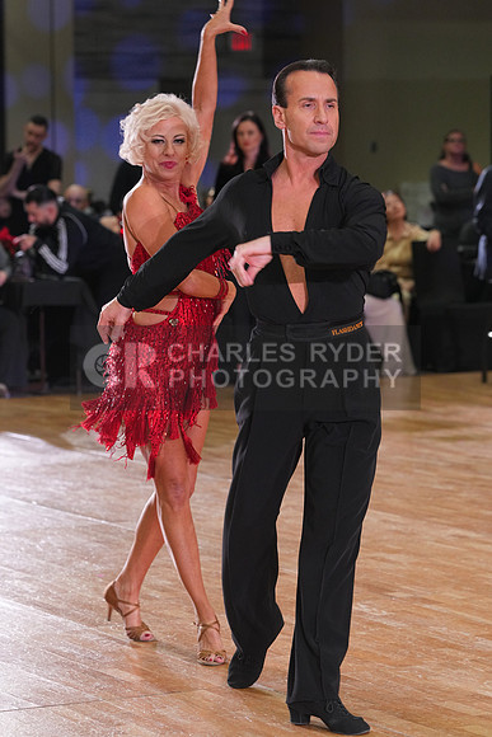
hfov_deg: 10.2
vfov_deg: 15.2
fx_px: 2766
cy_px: 368
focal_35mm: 135
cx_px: 246
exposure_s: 1/200
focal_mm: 135
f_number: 5
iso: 2500
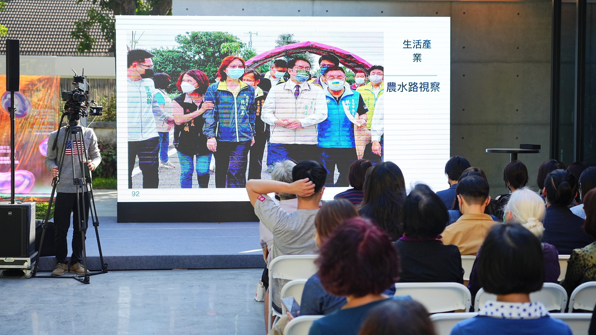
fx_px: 1075
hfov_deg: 31.0
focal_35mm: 68
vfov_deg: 17.7
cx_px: 302
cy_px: 153
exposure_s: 1/1000
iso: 640
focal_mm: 64
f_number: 4
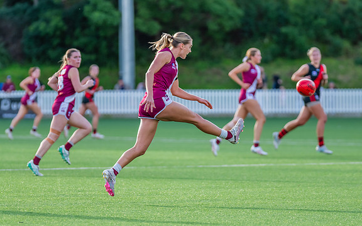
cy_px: 129
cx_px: 186
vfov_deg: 4.3
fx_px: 2999
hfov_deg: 6.9
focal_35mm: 304
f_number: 4
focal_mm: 250
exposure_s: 1/1000
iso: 900
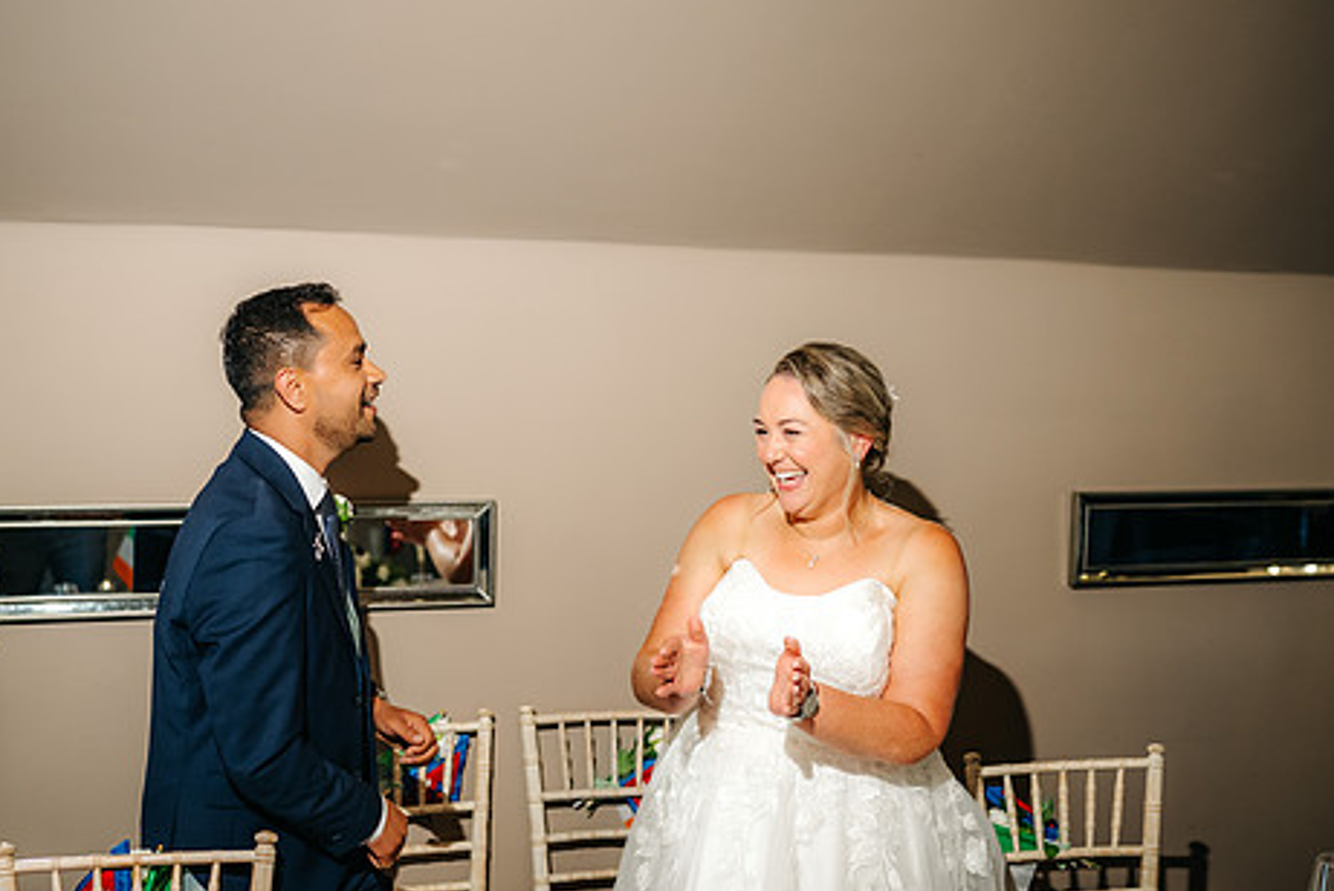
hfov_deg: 44.4
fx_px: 1631
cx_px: 616
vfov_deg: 30.5
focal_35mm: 44
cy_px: 482
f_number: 1.8
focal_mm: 35
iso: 640
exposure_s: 1/200
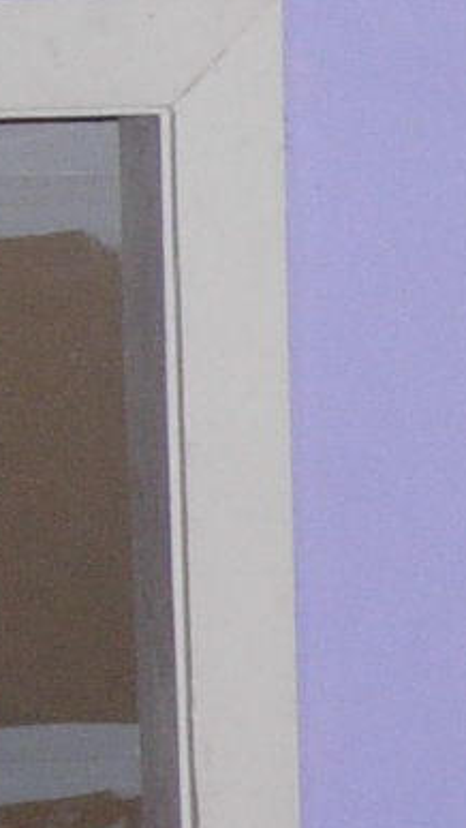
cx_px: 1593
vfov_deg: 7.8
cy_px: 725
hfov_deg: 4.2
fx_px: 6078
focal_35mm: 277
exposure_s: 1/87.9
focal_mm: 7.8
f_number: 2.8
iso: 79
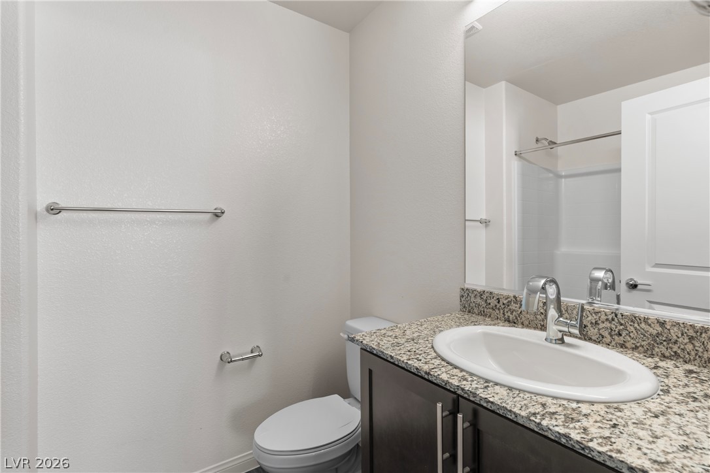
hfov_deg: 93.3
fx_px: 335
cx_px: 355
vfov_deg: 70.4
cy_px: 236
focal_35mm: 17
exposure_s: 1/20
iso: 400
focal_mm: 17
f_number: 8
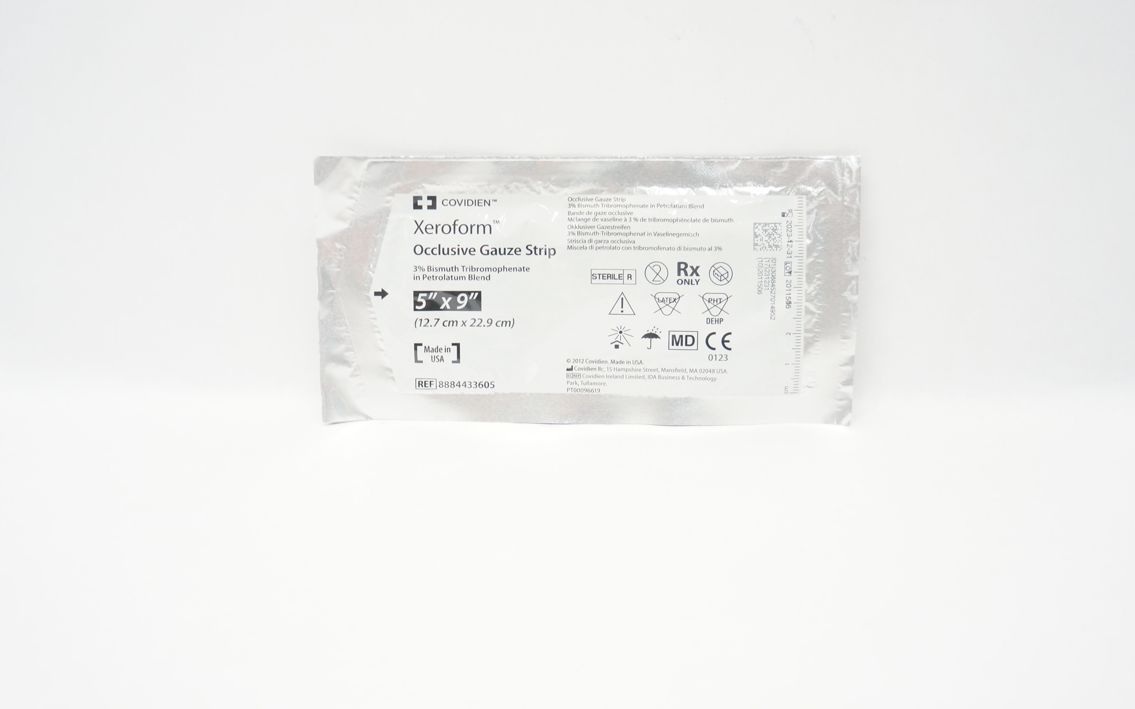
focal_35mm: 30
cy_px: 300
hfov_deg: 62.9
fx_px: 928
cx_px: 591
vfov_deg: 41.7
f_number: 3.5
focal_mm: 18
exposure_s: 1/80
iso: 400
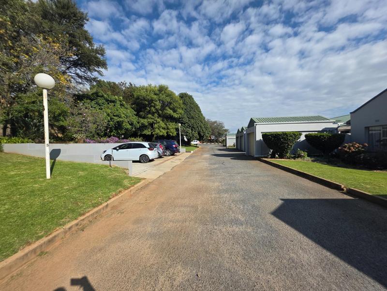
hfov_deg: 106.2
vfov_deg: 89.9
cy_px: 146
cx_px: 194
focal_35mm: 13
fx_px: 145
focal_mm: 2.2
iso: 40
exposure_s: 1/2510
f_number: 1.9
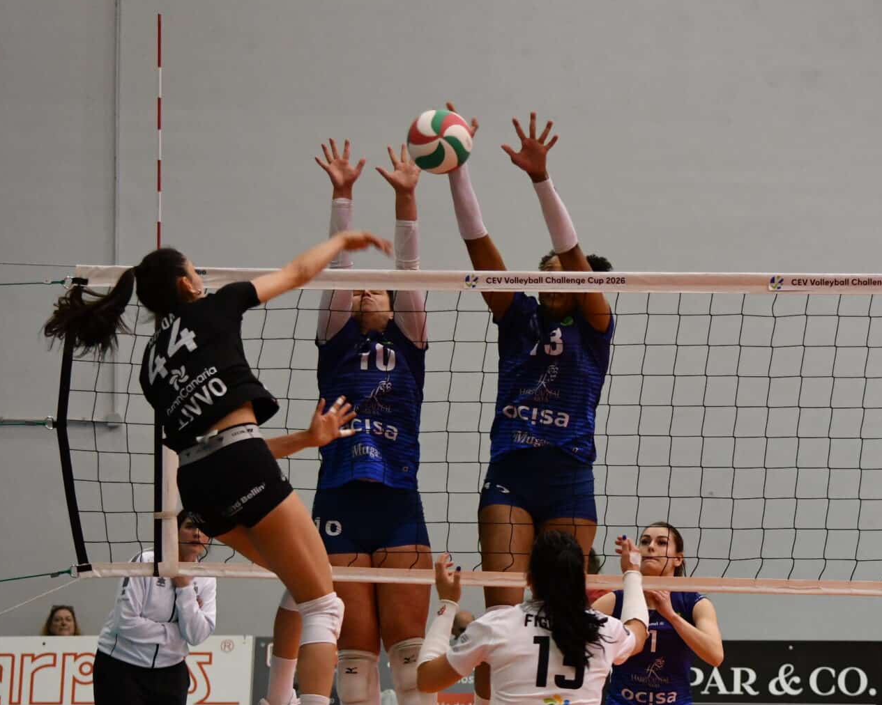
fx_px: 5038
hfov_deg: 10.0
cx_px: 594
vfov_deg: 8.0
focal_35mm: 193
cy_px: 424
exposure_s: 1/500
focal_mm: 85
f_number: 4.5
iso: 2500
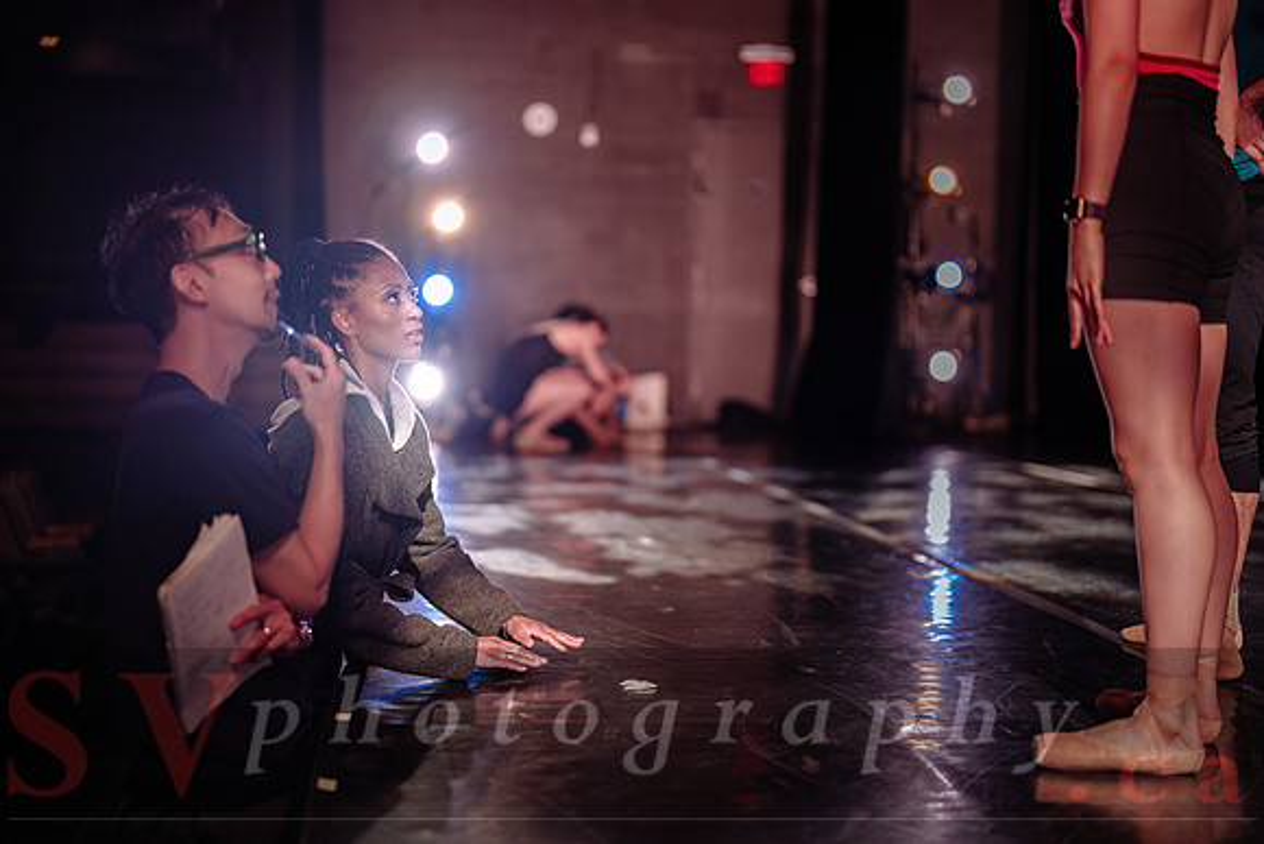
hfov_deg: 39.6
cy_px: 422
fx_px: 1756
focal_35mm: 50
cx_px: 632
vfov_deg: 27.0
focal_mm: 50
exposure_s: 1/250
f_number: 1.2
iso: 1000
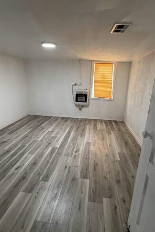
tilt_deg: -15.8
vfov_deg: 84.0
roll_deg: -0.3
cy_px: 117
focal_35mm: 20
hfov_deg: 61.9
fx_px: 129
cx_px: 75
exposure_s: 1/60
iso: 250
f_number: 2.2
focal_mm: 2.22
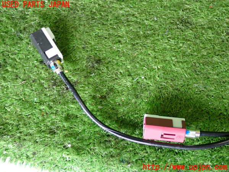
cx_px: 114
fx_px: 311
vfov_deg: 30.9
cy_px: 86
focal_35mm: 47
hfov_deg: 40.4
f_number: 3.1
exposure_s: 1/50
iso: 640
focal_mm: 8.4
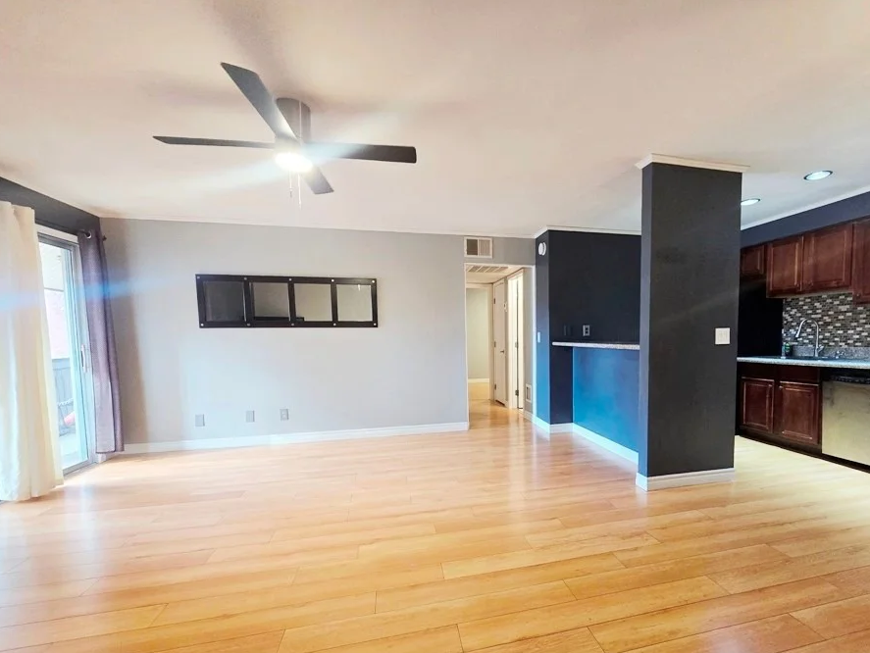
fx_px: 377
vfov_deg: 81.3
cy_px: 375
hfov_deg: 97.4
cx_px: 499
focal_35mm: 15
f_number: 2.2
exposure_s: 1/60
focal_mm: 2.2
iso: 400
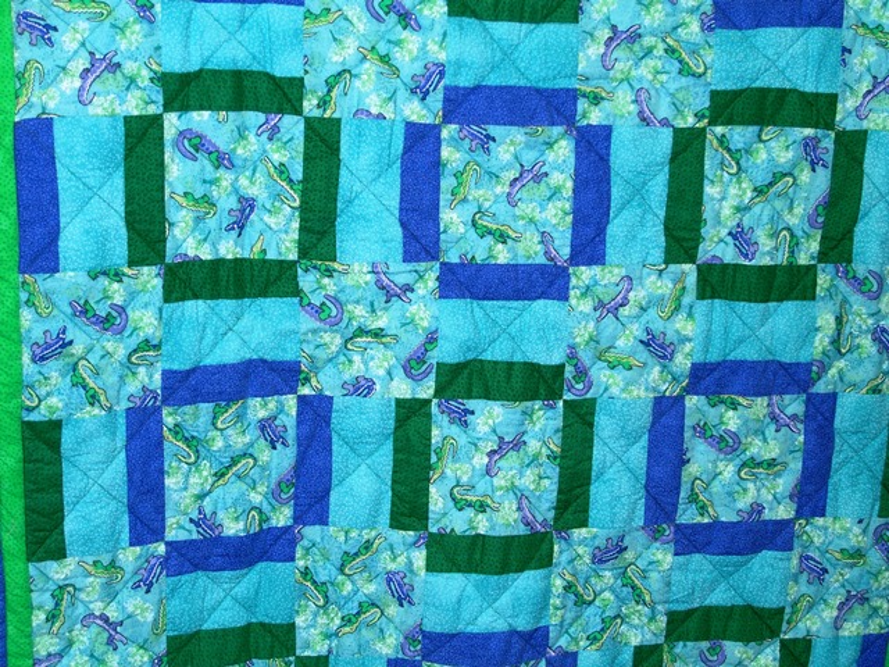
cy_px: 334
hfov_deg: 28.6
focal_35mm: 68
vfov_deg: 21.6
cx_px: 444
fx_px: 1746
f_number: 4
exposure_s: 1/60
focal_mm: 14.2
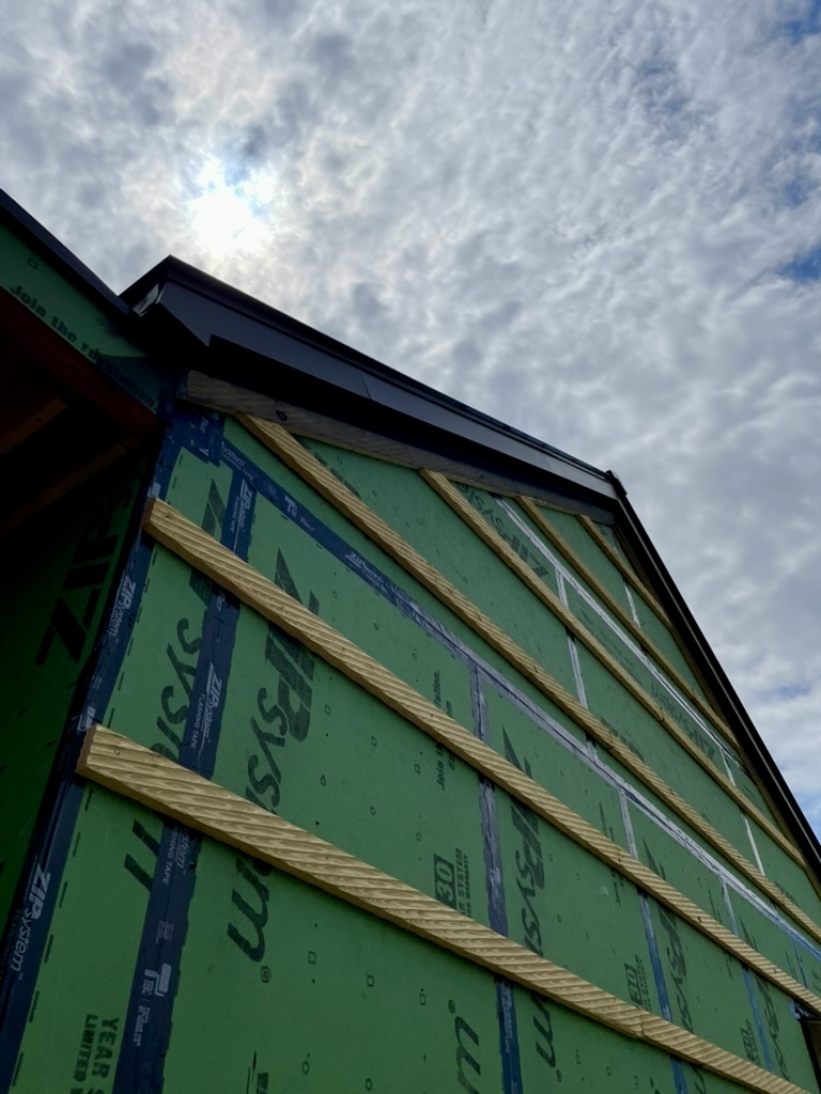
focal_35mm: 26
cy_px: 547
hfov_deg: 53.1
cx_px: 410
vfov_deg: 67.3
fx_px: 822
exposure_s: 1/17241
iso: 32
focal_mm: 4.2
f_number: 1.6
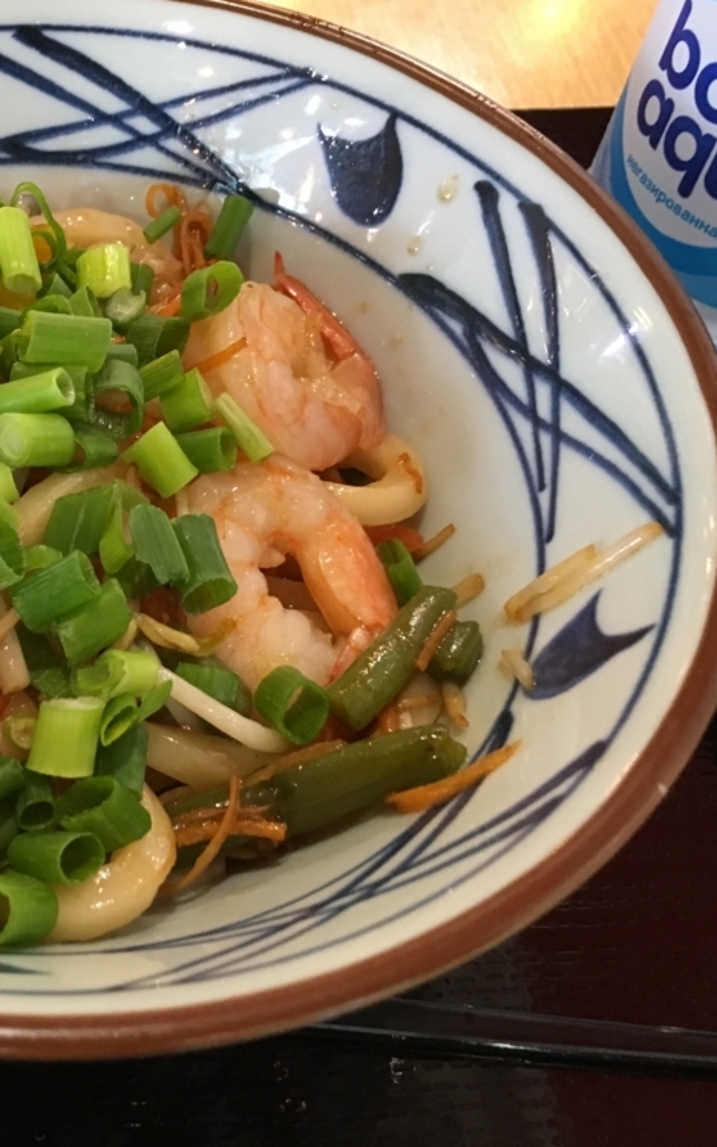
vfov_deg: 47.2
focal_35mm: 42
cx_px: 20
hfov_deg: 28.8
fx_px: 1313
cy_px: 582
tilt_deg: -54.5
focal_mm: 4.15
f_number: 2.2
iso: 200
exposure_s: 1/17
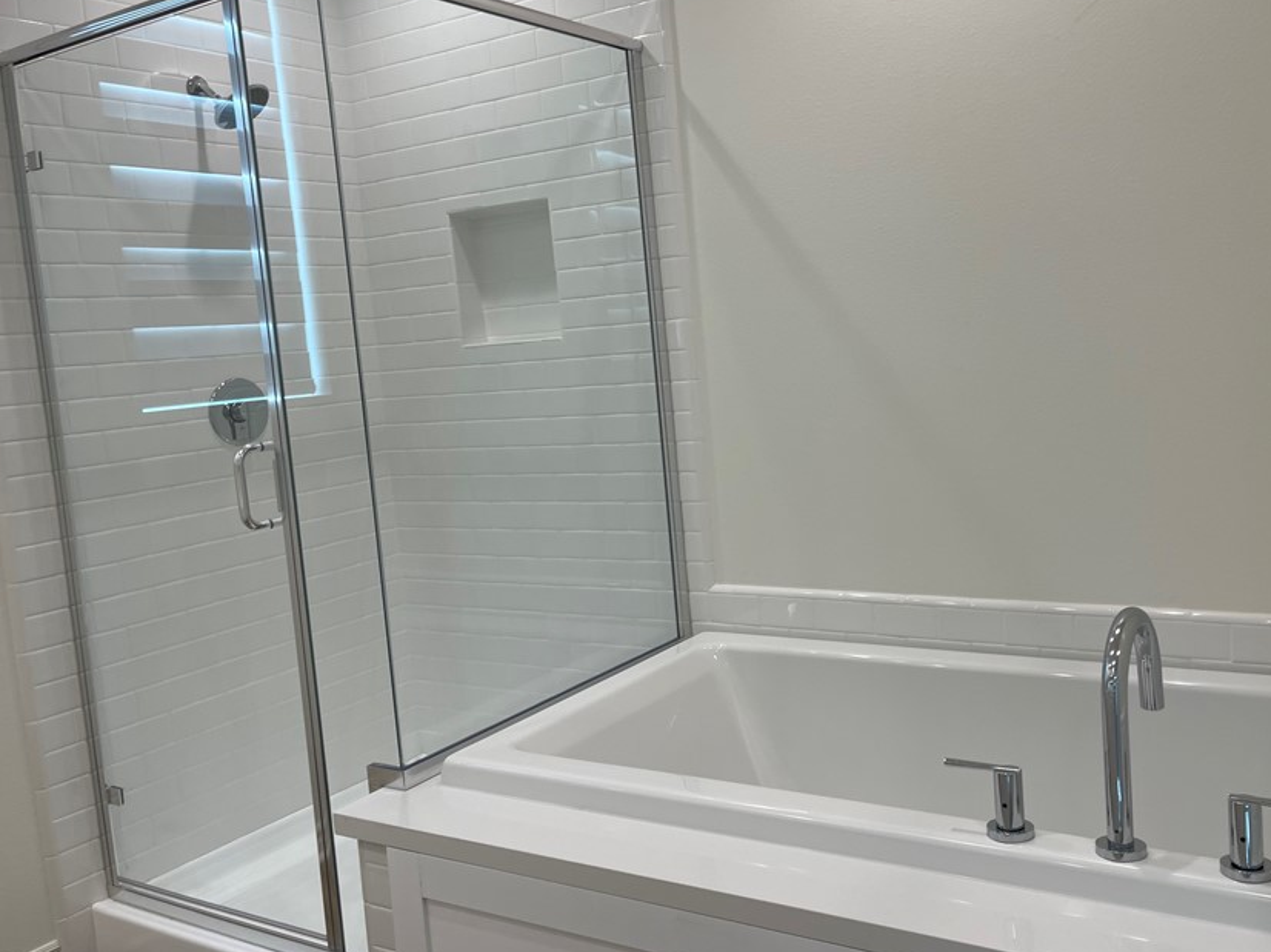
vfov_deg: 45.3
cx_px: 739
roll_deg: +4.0
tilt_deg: -4.2
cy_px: 420
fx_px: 1138
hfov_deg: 58.1
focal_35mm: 31
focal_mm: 5.1
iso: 32
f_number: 1.6
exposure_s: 1/120
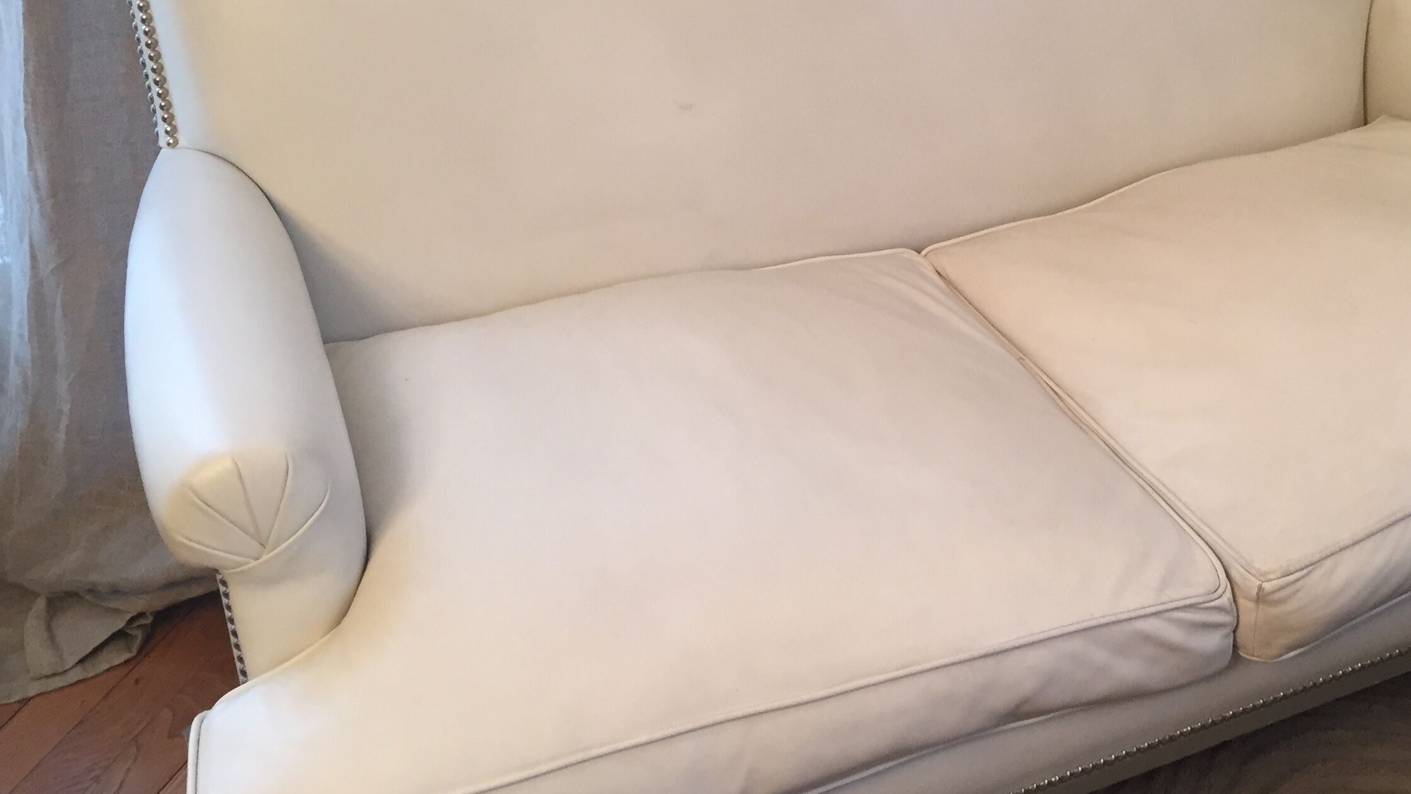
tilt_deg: -31.6
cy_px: 341
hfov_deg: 43.8
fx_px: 1721
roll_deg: -2.9
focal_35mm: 46
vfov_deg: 25.9
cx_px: 967
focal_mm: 4.15
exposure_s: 1/33
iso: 125
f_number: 2.2
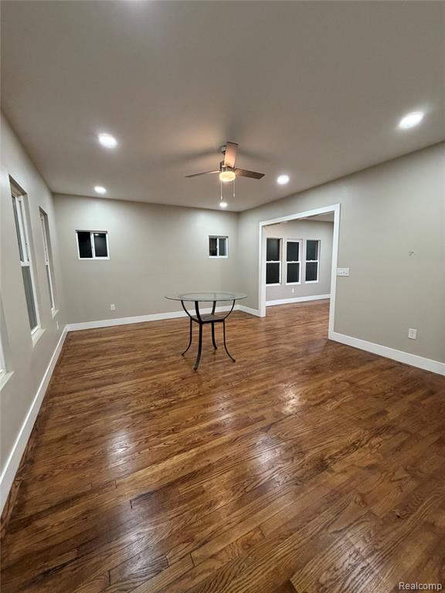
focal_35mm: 14
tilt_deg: -8.1
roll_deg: +0.2
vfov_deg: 102.1
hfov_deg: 85.7
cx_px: 222
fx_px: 240
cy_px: 296
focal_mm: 2.22
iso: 250
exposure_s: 1/60
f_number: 2.2
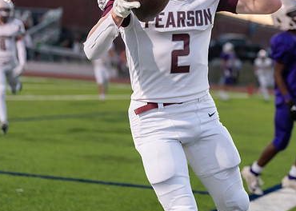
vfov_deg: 11.8
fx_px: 1017
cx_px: 209
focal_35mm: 121
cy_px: 56
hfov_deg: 16.5
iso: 2000
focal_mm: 70
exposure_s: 1/1250
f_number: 2.8
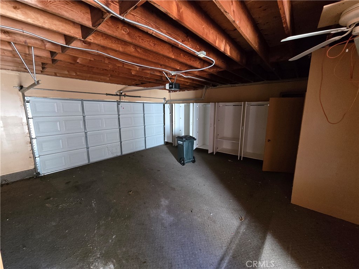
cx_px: 180
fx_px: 135
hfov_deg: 106.2
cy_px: 134
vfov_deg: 89.9
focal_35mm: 13
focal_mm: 2.2
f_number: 2.2
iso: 1250
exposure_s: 1/40
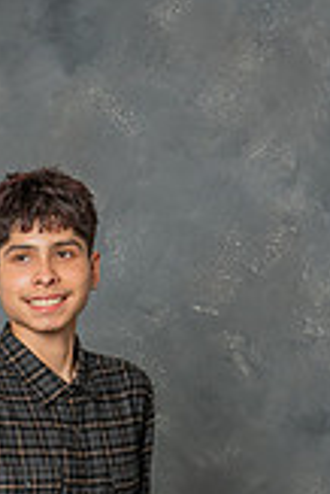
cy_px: 636
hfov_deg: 10.0
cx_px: -70
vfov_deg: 14.6
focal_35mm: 135
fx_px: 1852
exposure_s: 1/200
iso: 200
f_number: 4
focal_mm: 28
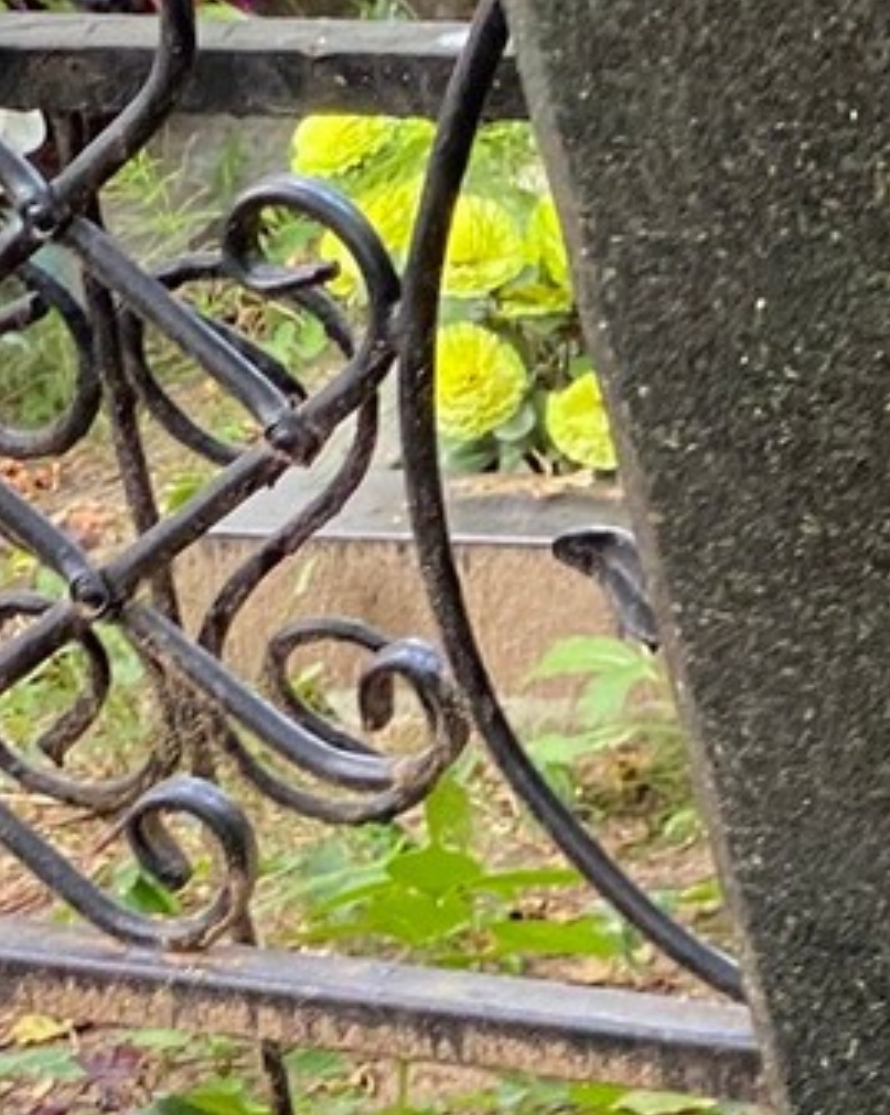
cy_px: 1016
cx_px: 1744
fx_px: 7155
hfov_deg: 6.9
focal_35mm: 217
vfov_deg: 8.9
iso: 160
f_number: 2
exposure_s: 1/61
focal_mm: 6
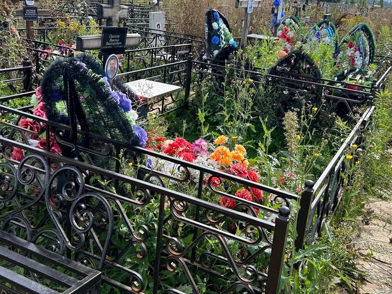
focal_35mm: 37
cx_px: 218
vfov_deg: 38.5
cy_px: 120
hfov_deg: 50.0
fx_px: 419
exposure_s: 1/982
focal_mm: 5.7
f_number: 1.5
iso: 50
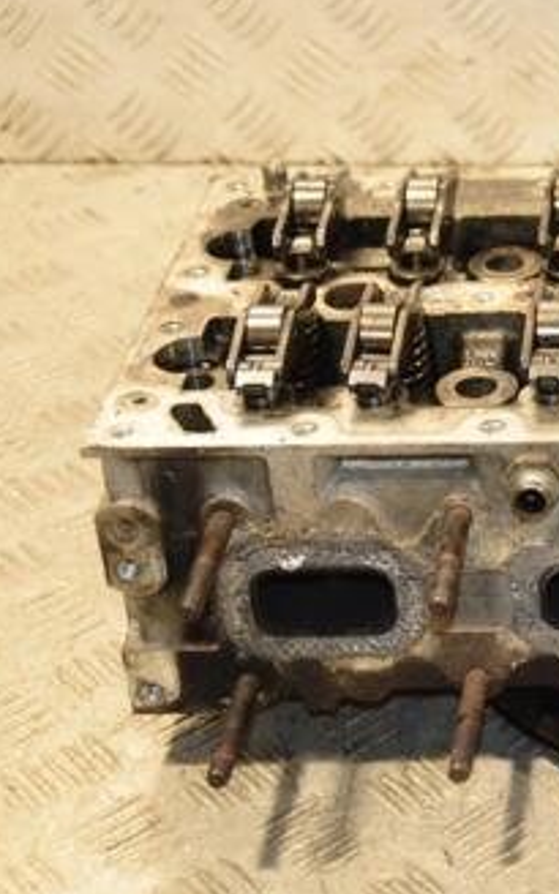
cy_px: 401
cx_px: 804
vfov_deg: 21.2
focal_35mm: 98
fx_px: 2387
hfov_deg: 12.8
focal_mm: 35
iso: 800
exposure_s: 1/100
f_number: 5
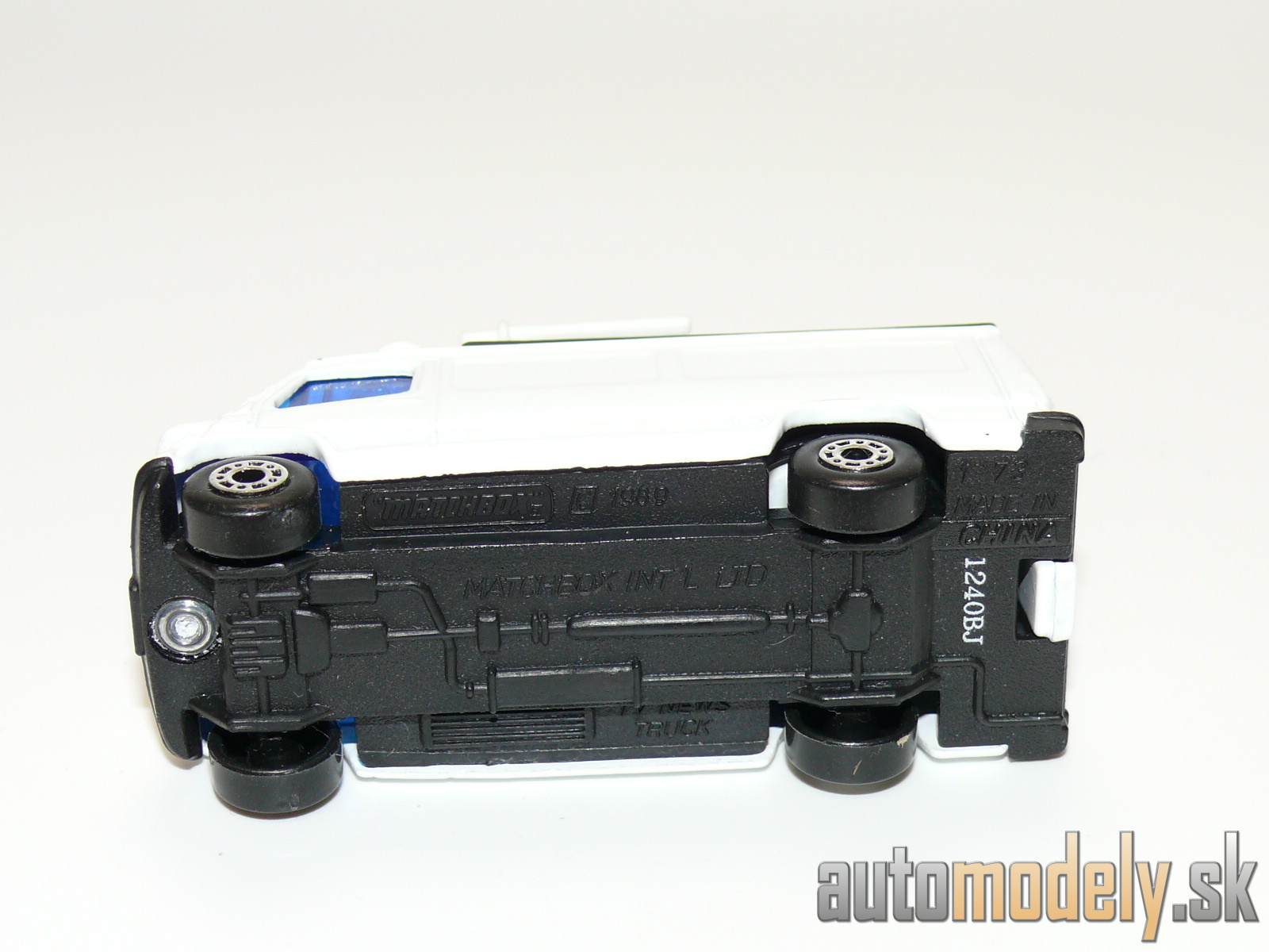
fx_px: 2713
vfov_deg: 19.9
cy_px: 476
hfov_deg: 26.3
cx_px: 634
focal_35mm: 74
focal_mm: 11.1
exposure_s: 1/30
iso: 100
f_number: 4
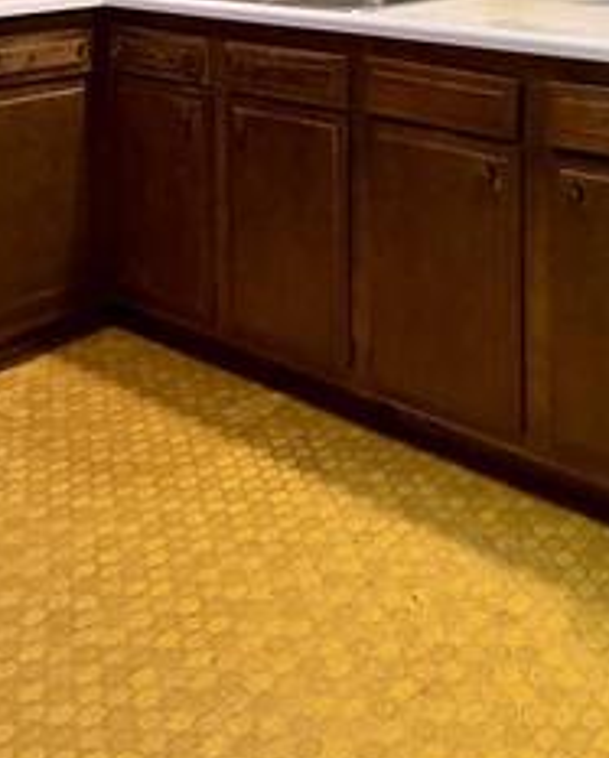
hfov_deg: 31.4
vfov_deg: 35.1
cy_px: -81
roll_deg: +1.1
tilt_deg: -1.2
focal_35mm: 45
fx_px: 1012
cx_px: 586
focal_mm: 2.22
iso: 320
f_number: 2.2
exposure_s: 1/60
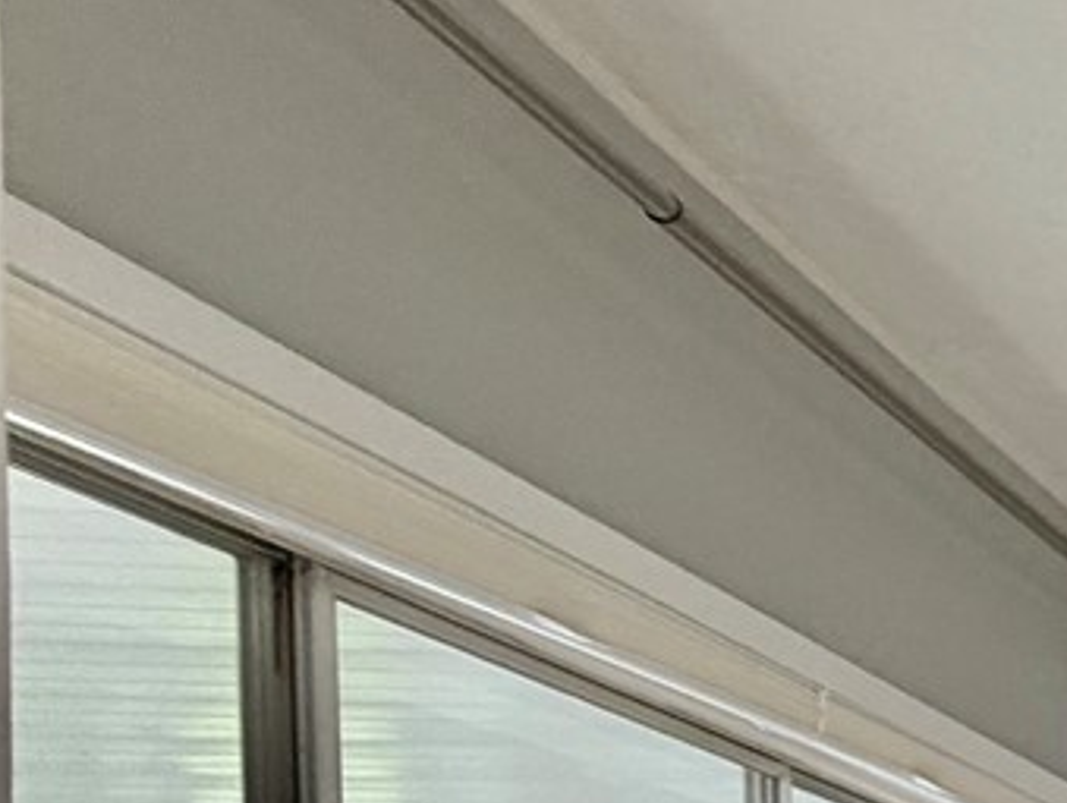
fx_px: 2037
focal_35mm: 66
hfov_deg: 15.9
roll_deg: +0.3
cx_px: 2477
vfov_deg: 19.3
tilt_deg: -1.7
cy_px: 1231
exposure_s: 1/120
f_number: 2.2
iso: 160
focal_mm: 2.22
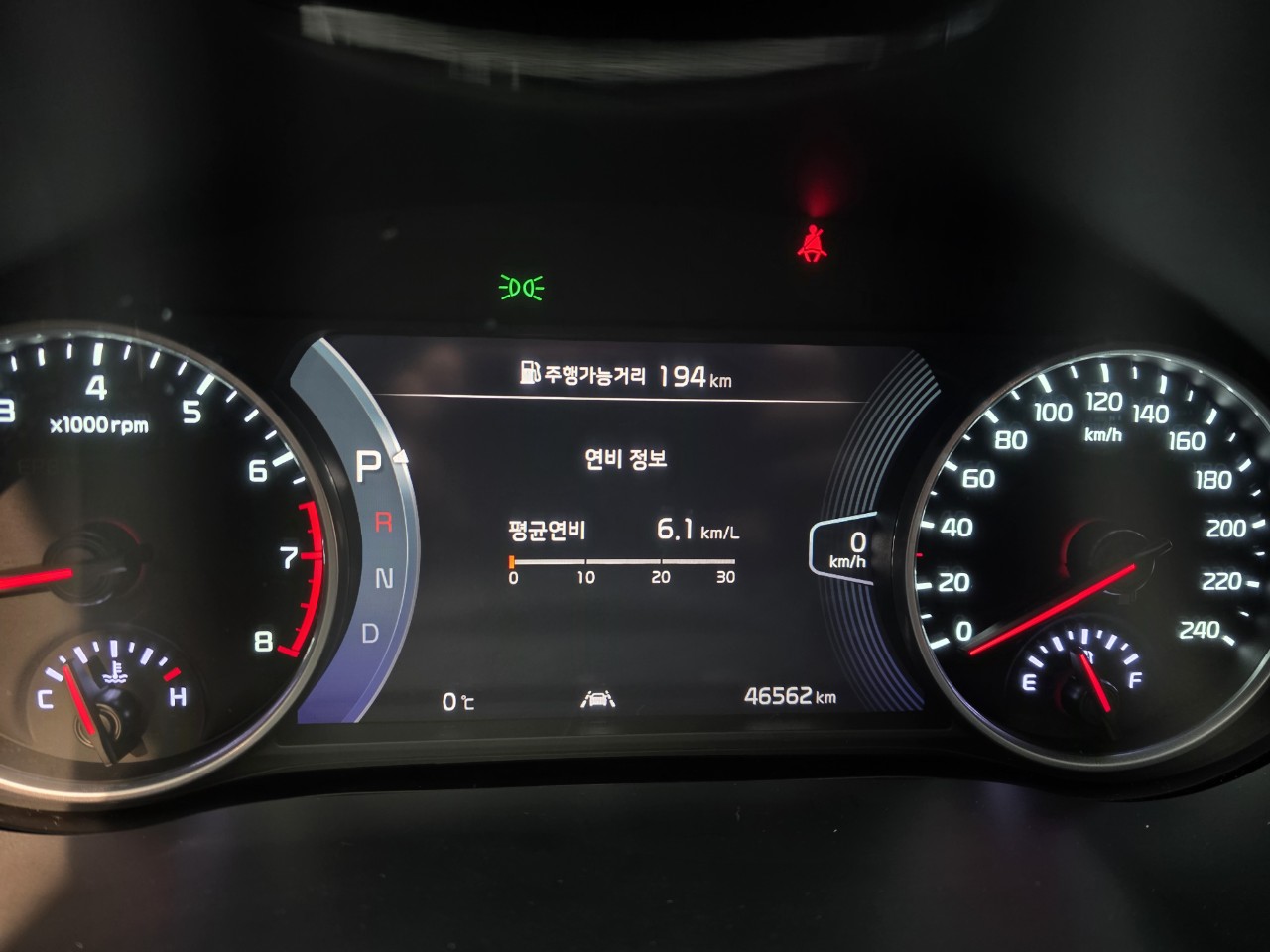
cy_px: 476
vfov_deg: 58.9
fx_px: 844
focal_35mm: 23
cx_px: 635
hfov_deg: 73.9
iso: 200
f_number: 1.7
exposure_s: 1/50
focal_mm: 6.3
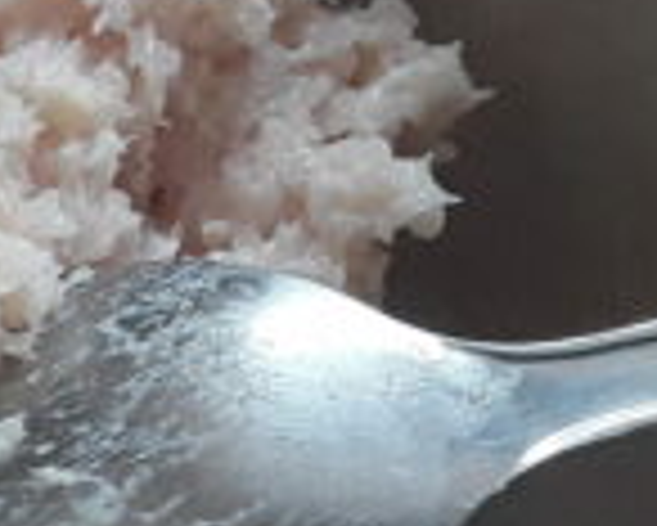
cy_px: 537
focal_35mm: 126
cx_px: -454
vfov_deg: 12.1
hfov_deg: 13.9
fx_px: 2452
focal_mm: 2.91
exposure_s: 1/33
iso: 40
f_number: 1.9
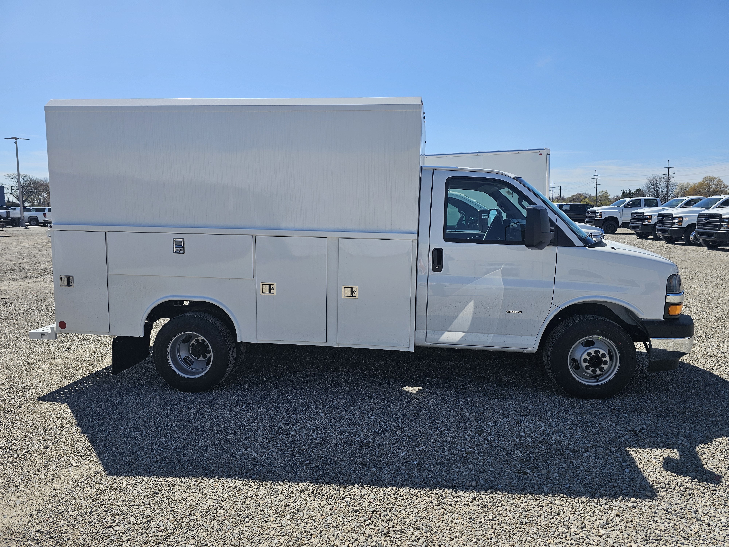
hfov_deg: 73.9
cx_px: 364
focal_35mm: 23
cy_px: 274
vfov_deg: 58.9
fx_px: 484
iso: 16
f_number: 1.7
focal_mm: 6.3
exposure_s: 1/1395
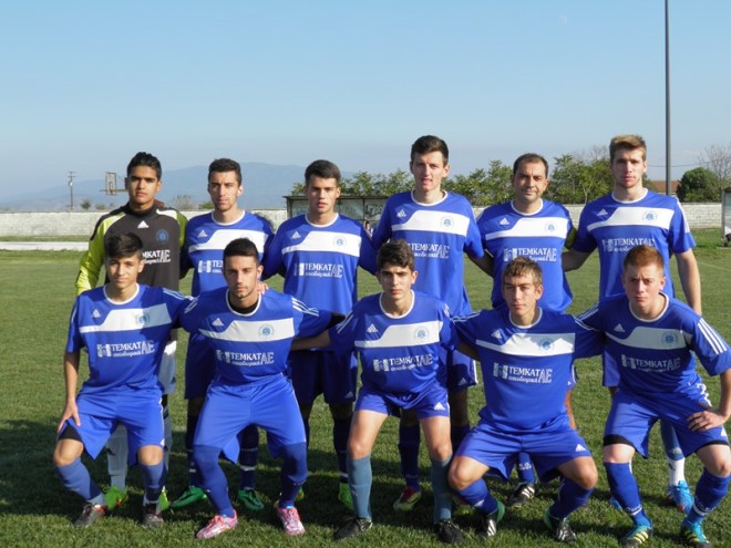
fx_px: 1035
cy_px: 274
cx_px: 366
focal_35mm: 49
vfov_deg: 29.7
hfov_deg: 38.9
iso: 50
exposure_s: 1/250
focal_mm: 8.9
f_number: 5.5
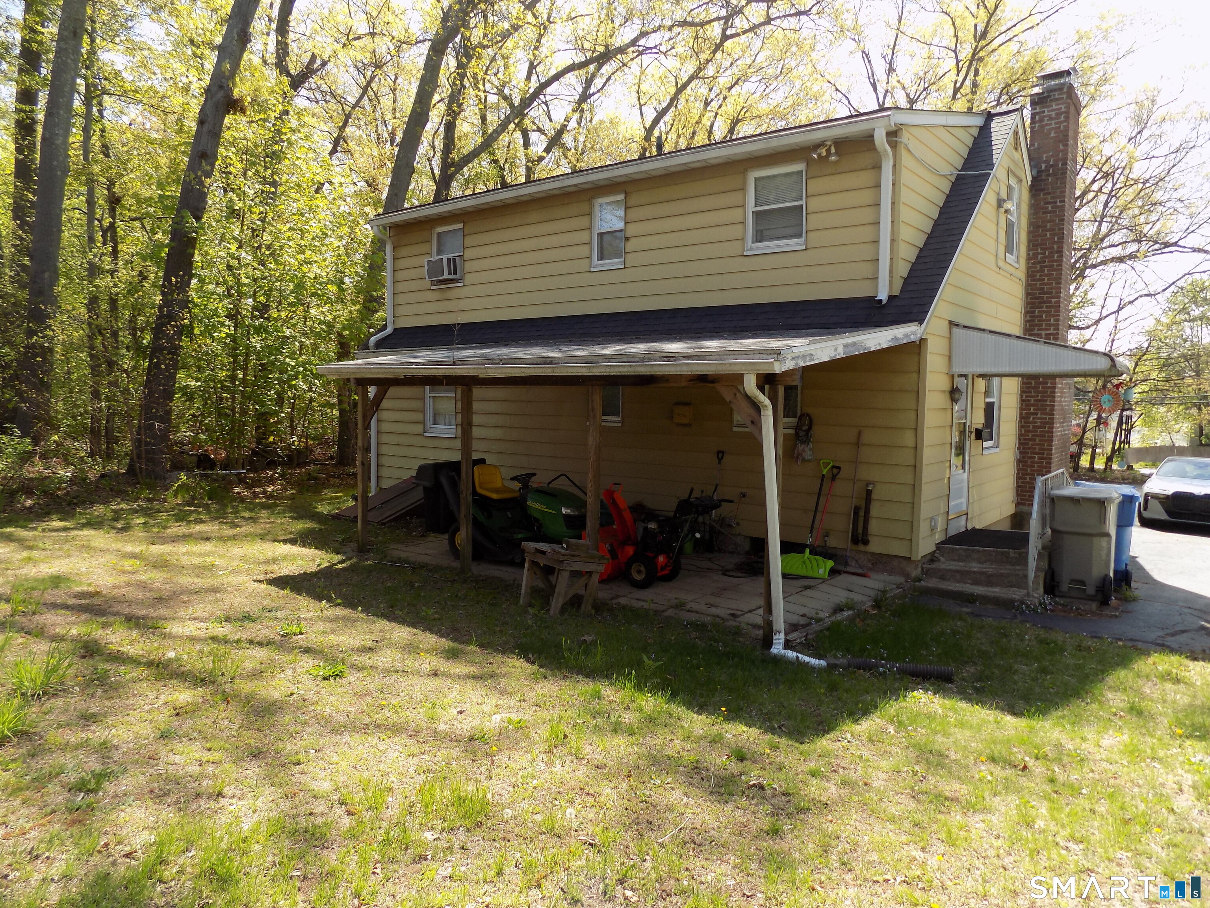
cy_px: 454
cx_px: 605
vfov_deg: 58.9
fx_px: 804
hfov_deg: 73.9
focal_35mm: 23
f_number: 3.1
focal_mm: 4
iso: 80
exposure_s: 1/250
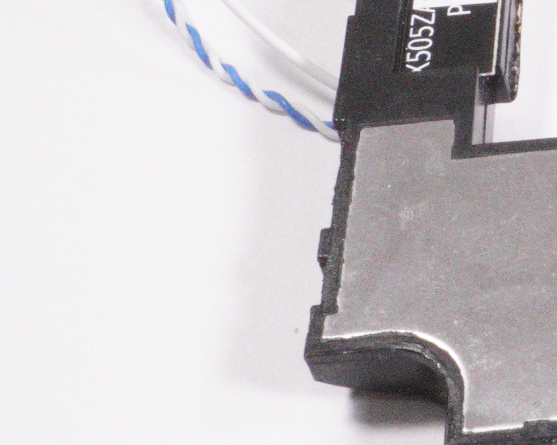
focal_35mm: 164
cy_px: -77
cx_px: 978
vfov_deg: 9.3
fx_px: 2702
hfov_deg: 11.0
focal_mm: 32
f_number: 25
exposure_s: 1/200
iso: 12800
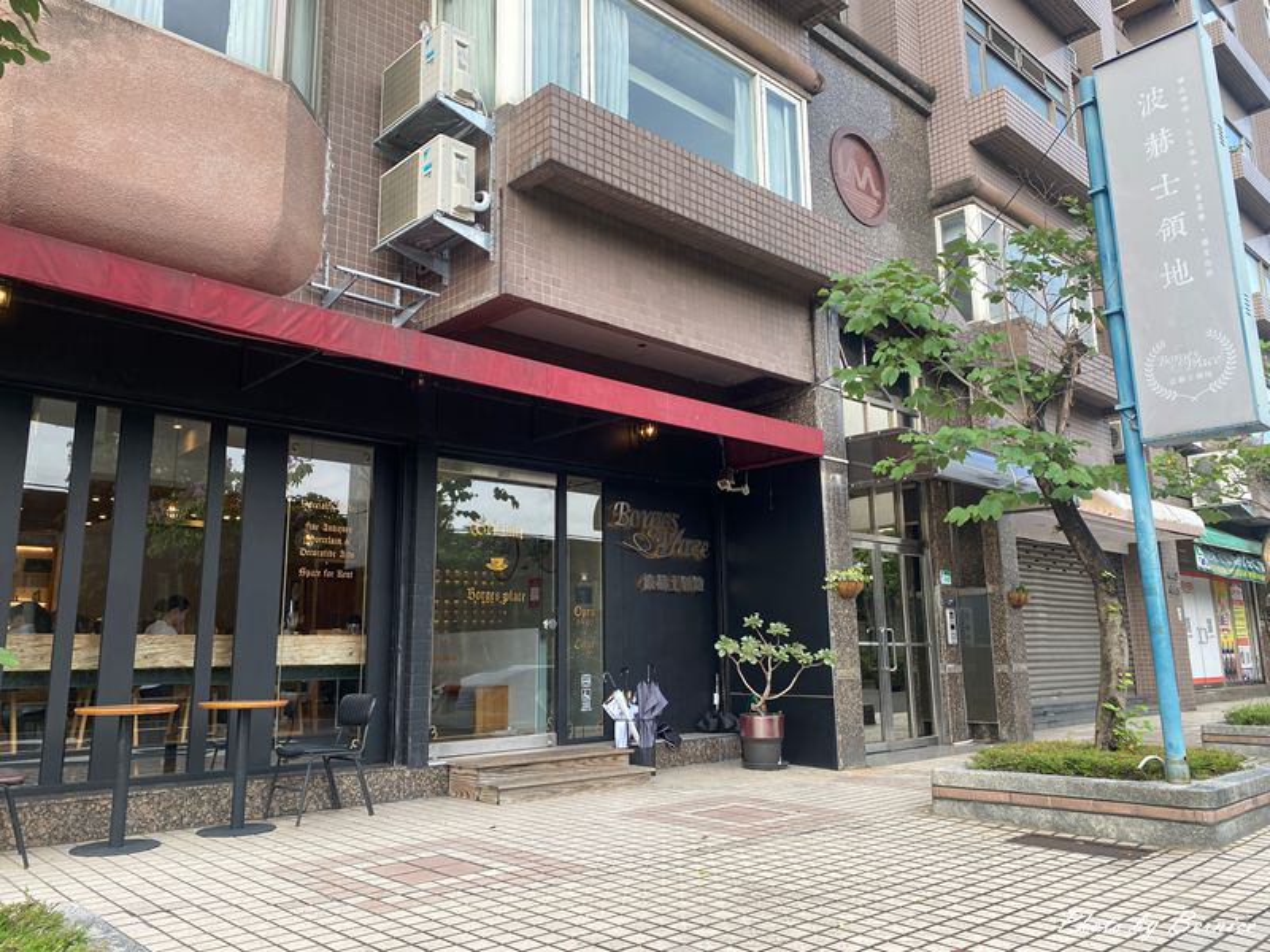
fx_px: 954
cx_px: 635
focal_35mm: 26
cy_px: 476
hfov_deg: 67.3
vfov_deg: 53.1
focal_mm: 4.25
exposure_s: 1/338
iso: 32
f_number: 1.8
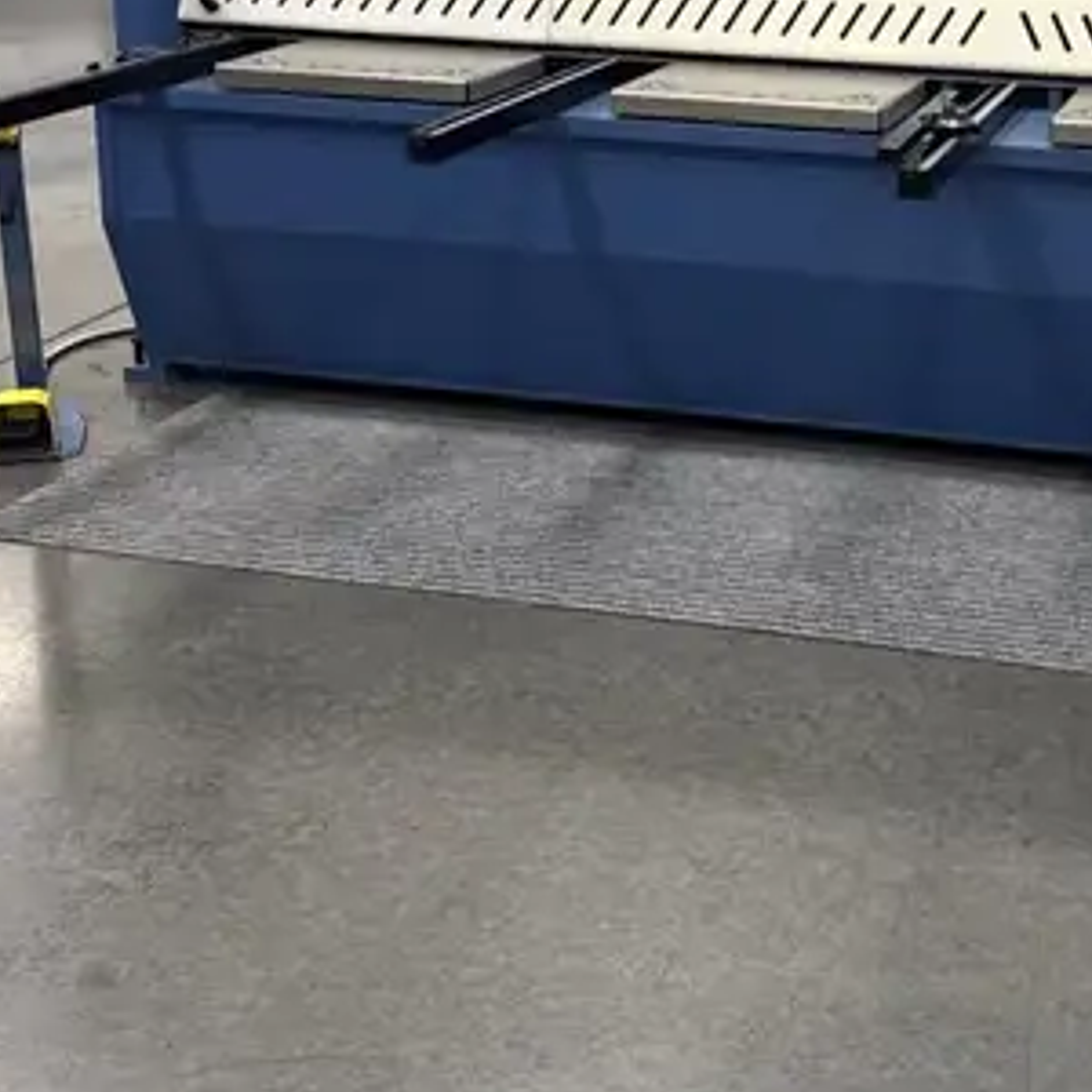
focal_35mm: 53
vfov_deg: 31.1
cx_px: 914
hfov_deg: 31.2
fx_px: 1892
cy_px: 169
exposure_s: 1/80
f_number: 1.8
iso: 200
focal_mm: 6.8
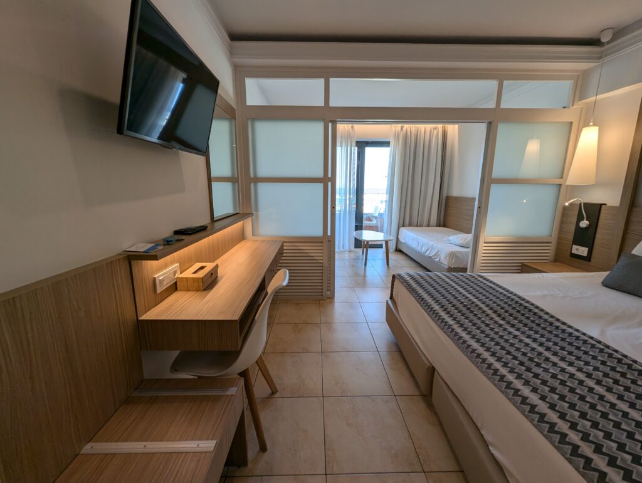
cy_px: 242
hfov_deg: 106.1
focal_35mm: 13
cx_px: 321
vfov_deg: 90.1
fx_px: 241
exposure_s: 1/100
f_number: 2.2
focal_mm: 1.95
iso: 64
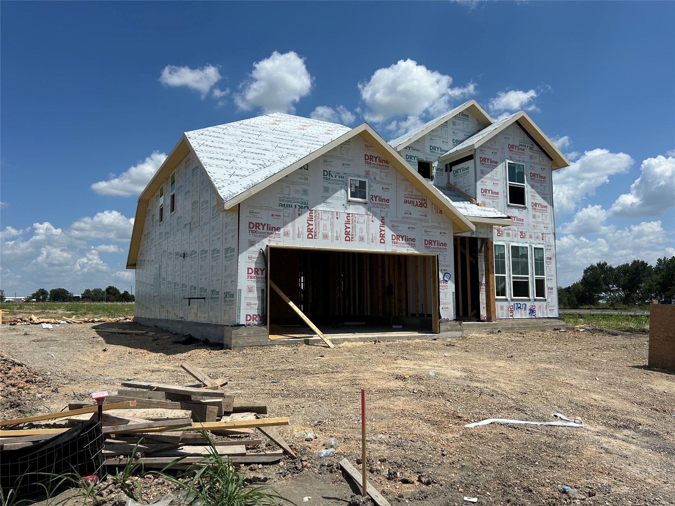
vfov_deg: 53.1
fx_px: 507
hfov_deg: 67.3
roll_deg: +0.7
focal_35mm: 26
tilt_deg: +5.5
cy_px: 253
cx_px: 338
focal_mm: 5.7
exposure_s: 1/8000
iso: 50
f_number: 1.5
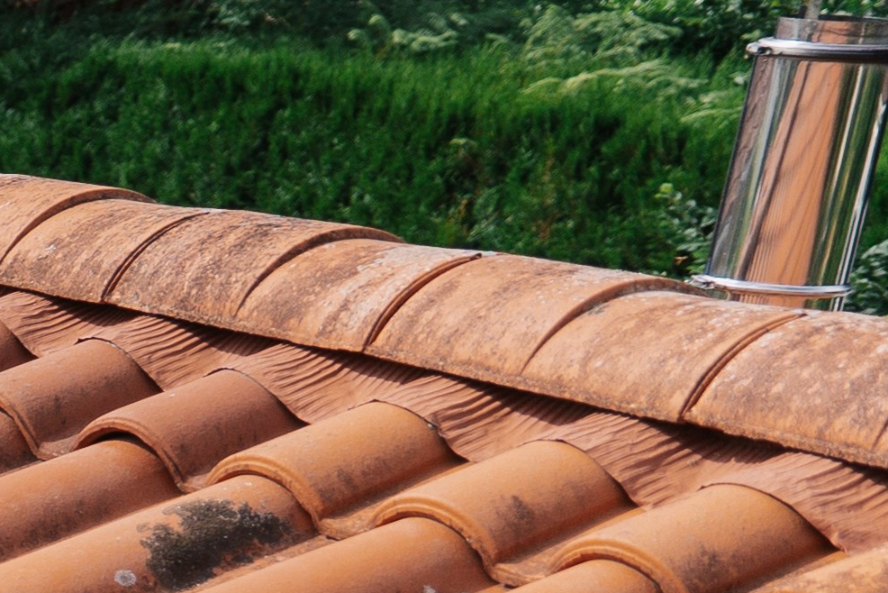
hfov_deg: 10.2
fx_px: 3602
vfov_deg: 8.9
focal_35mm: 146
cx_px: -1803
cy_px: 1176
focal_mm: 24
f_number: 2.8
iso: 100
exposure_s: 1/2000
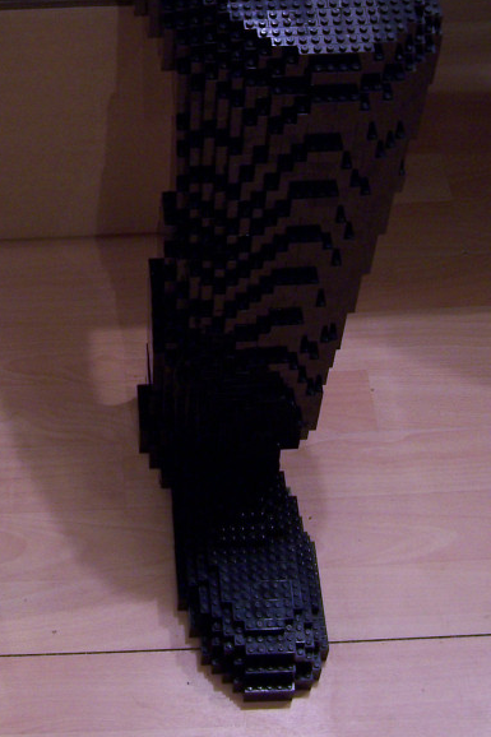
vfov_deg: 28.0
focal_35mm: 70
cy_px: 105
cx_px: 32
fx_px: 1433
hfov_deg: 19.0
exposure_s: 1/2
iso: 80
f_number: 2.8
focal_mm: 6.3
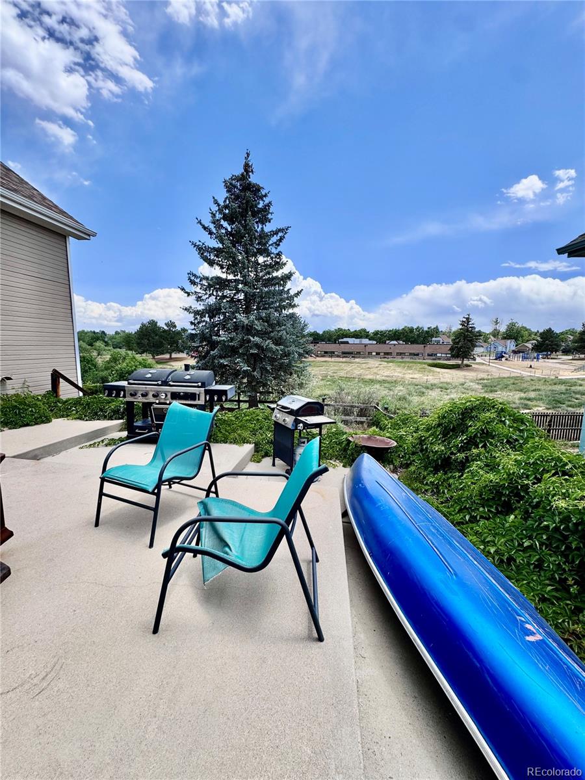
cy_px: 390
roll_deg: +0.4
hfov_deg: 85.7
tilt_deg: -8.9
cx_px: 292
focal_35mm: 14
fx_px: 315
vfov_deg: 102.1
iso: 40
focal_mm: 2.22
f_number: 2.2
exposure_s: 1/1256
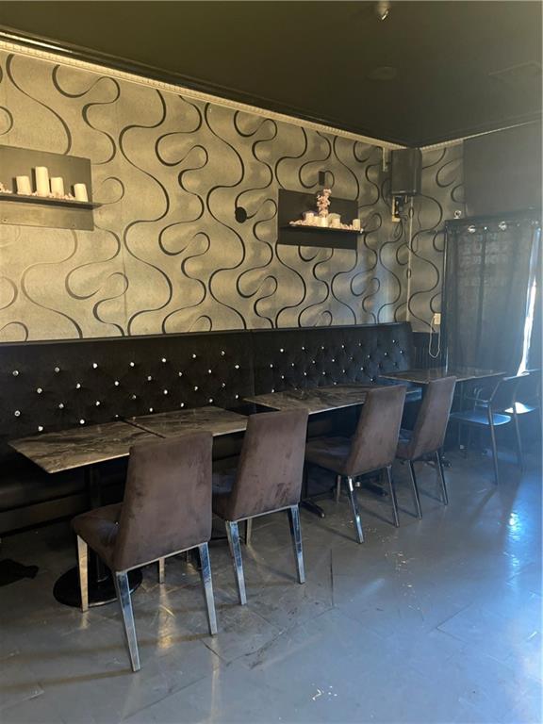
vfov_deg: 69.4
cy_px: 362
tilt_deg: -7.6
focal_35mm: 25
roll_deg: +0.4
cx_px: 272
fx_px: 523
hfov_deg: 54.9
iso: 125
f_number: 1.6
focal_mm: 5.1
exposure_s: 1/5
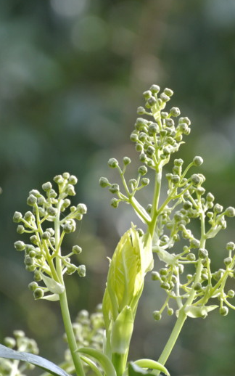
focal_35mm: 351
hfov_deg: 3.7
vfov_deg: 6.0
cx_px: 120
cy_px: 160
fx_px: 3595
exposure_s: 1/200
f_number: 5.6
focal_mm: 110
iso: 400
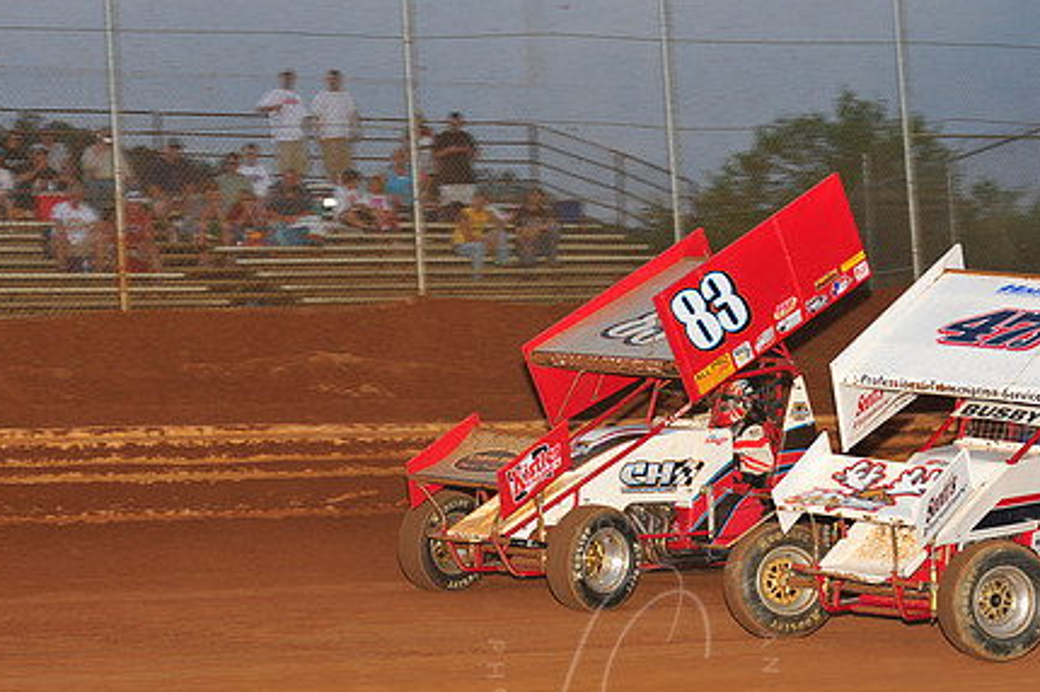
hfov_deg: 17.6
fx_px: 3348
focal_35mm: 116
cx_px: 631
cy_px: 438
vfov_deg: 11.8
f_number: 6.3
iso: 1000
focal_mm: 86
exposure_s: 1/320
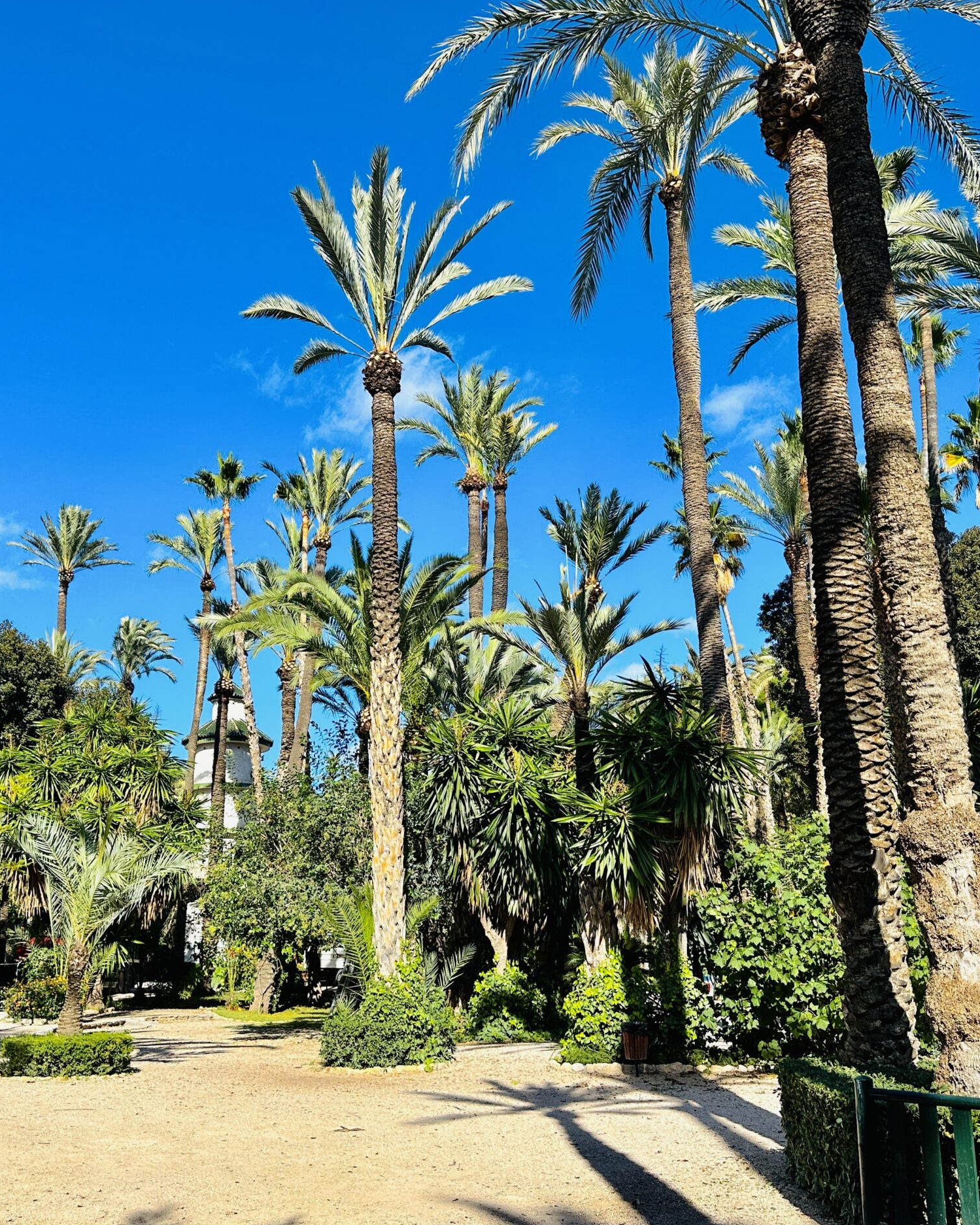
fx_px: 1160
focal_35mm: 32
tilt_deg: +16.3
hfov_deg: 45.7
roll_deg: +0.4
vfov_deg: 55.7
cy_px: 621
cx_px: 448
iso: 80
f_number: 1.78
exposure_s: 1/3717
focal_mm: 6.86
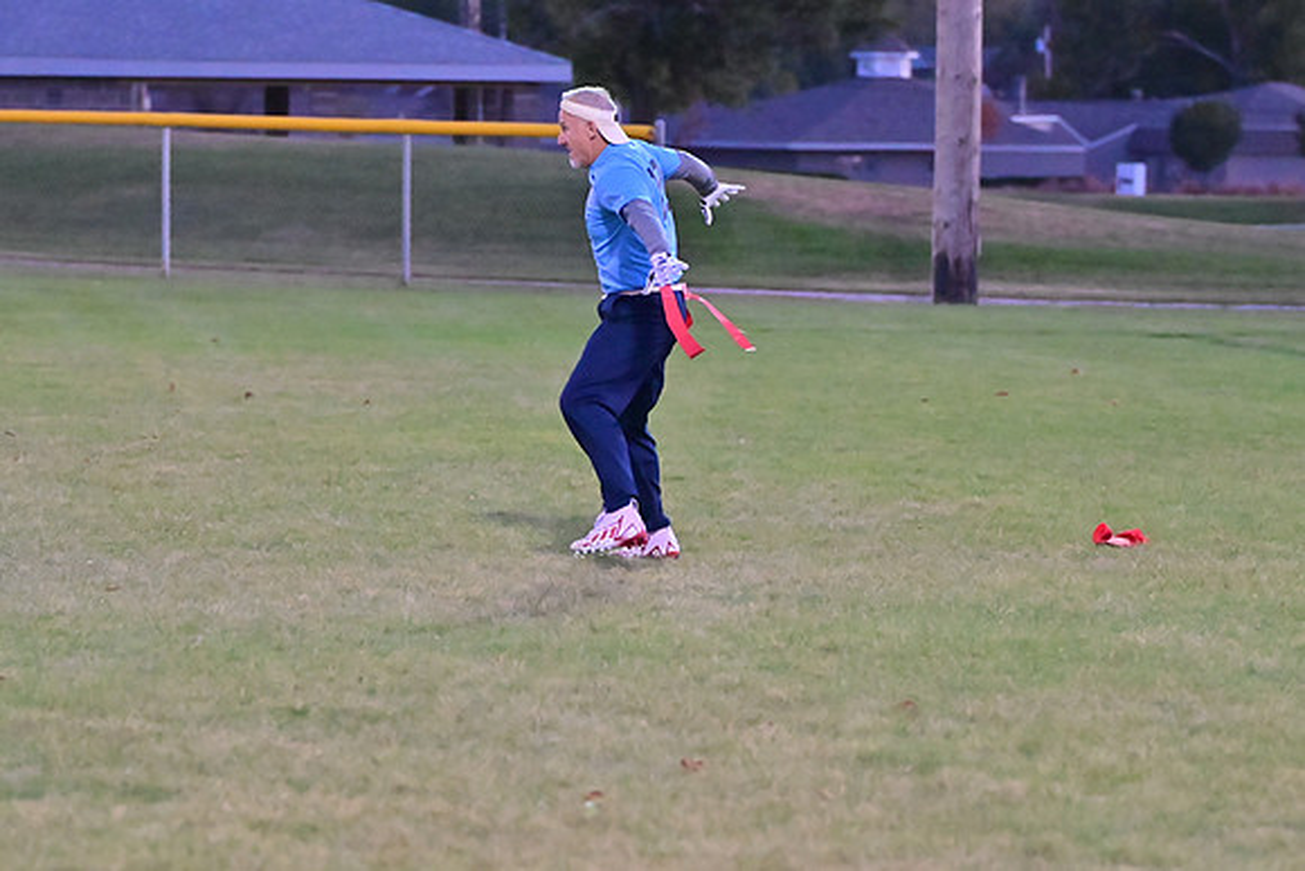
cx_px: 652
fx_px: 6526
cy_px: 436
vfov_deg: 7.6
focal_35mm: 180
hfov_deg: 11.4
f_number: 4
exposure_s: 1/500
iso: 6400
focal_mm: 120
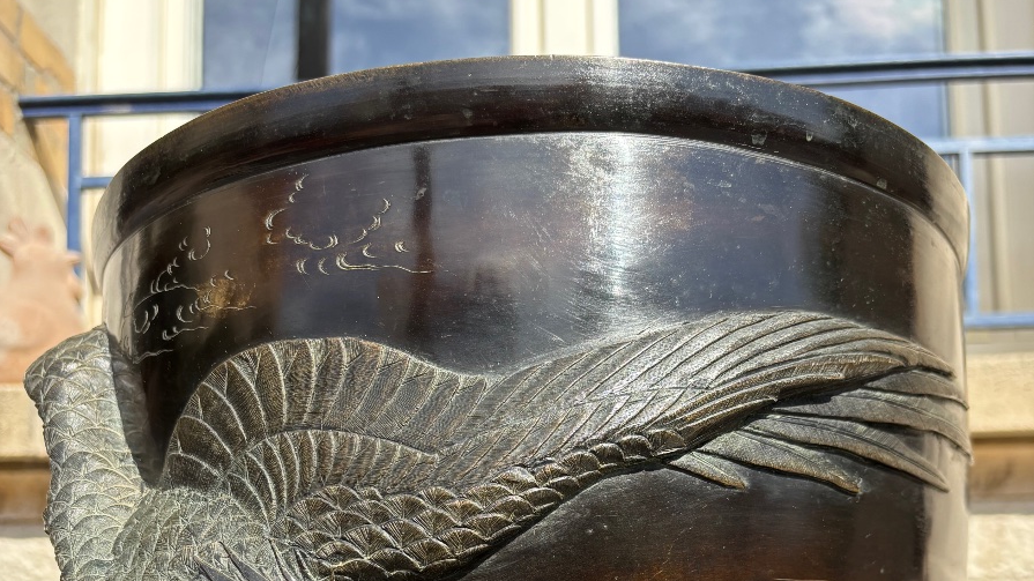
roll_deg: -0.4
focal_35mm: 38
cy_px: 584
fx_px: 1042
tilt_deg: +5.1
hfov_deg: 52.8
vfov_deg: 29.1
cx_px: 518
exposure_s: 1/1126
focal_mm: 5.96
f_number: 1.6
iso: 50
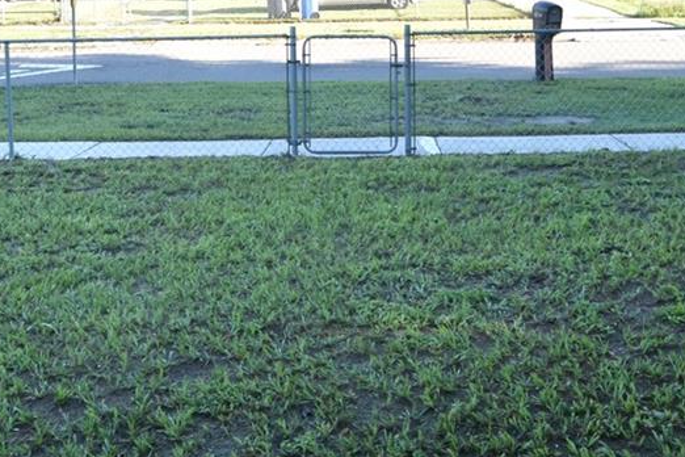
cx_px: 378
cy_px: 4
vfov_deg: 27.6
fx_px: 875
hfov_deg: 42.7
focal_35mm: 46
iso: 400
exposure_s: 1/250
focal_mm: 10
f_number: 8
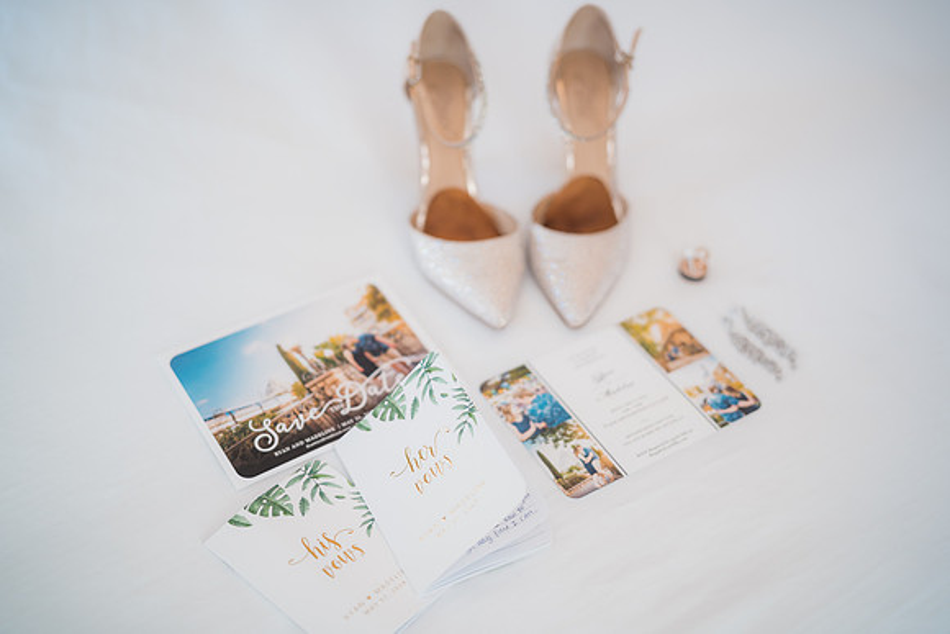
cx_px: 475
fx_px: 1320
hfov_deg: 39.6
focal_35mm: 50
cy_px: 317
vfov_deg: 27.0
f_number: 1.4
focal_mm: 50
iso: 400
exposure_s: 1/125
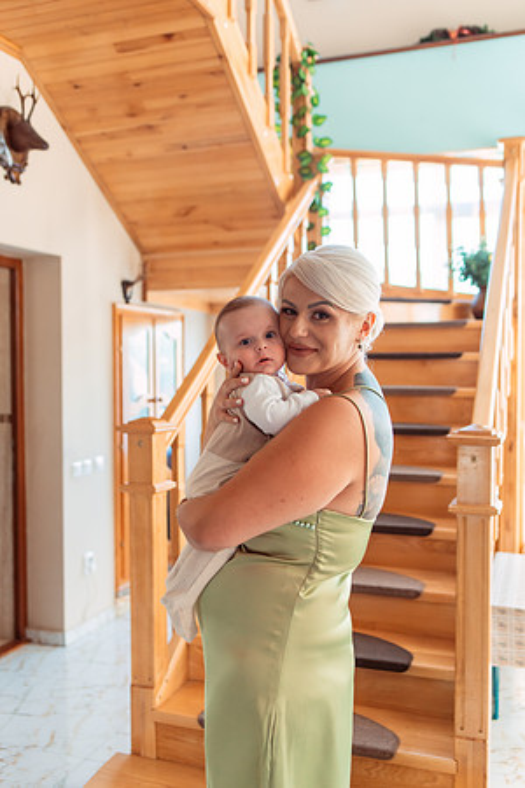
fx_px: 766
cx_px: 262
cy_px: 394
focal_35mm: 35
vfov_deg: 54.4
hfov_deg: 37.9
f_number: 2.5
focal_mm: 35
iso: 1000
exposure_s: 1/250
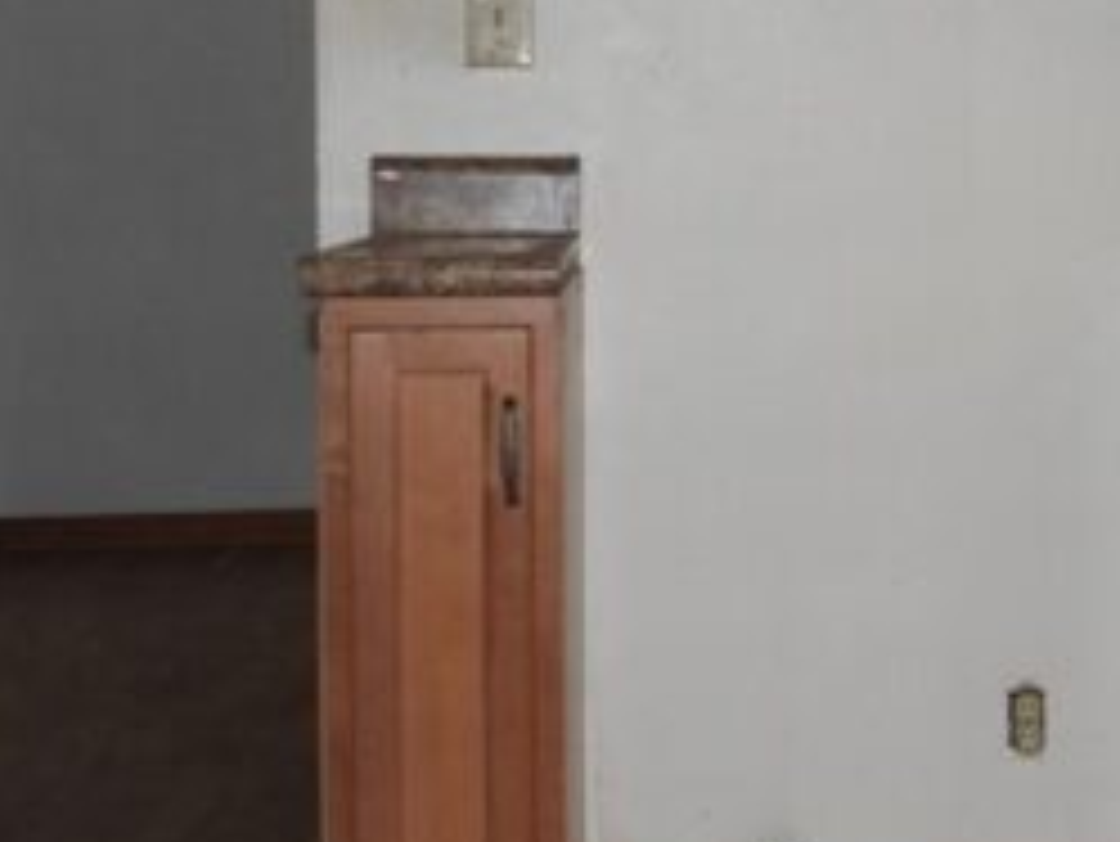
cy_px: 243
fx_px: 2493
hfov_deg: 23.8
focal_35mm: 77
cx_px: 1214
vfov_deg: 19.1
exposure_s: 1/250
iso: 200
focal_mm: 4.3
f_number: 3.2
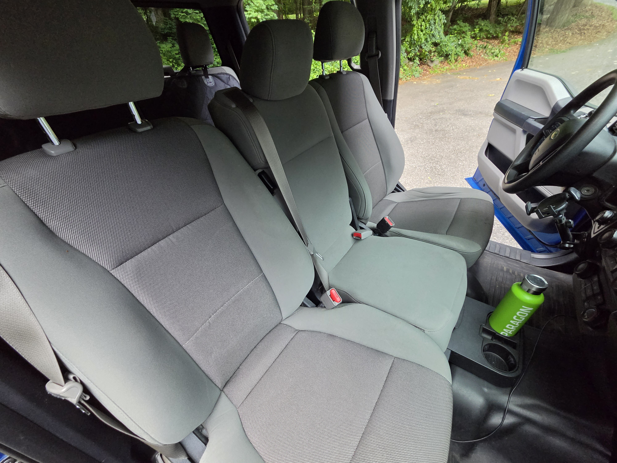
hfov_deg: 106.2
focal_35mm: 13
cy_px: 232
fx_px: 232
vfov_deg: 89.9
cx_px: 308
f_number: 2.2
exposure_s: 1/120
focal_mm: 2.2
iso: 400
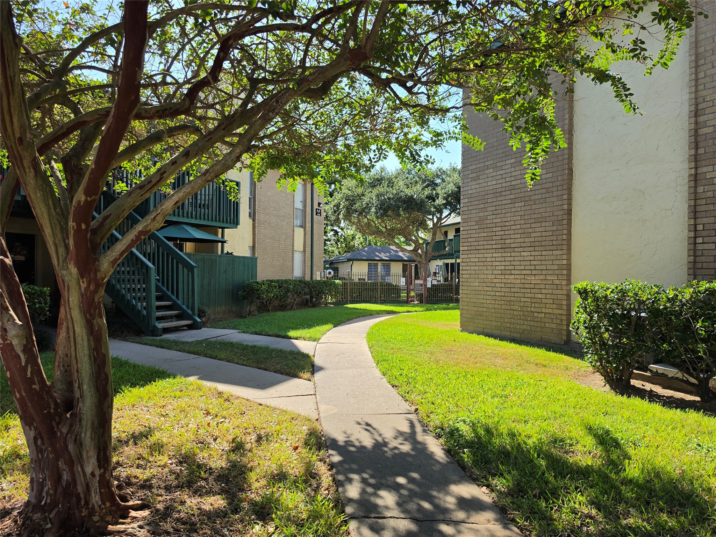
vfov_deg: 58.9
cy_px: 268
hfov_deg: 73.9
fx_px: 476
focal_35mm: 23
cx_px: 358
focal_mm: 6.5
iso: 64
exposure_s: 1/3126
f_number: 1.4
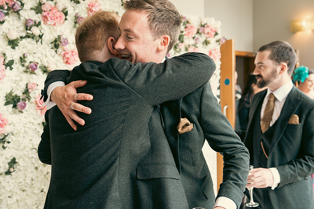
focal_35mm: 35
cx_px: 157
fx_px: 305
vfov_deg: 37.9
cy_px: 104
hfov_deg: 54.4
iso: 1250
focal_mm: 35
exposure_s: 1/160
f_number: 3.5
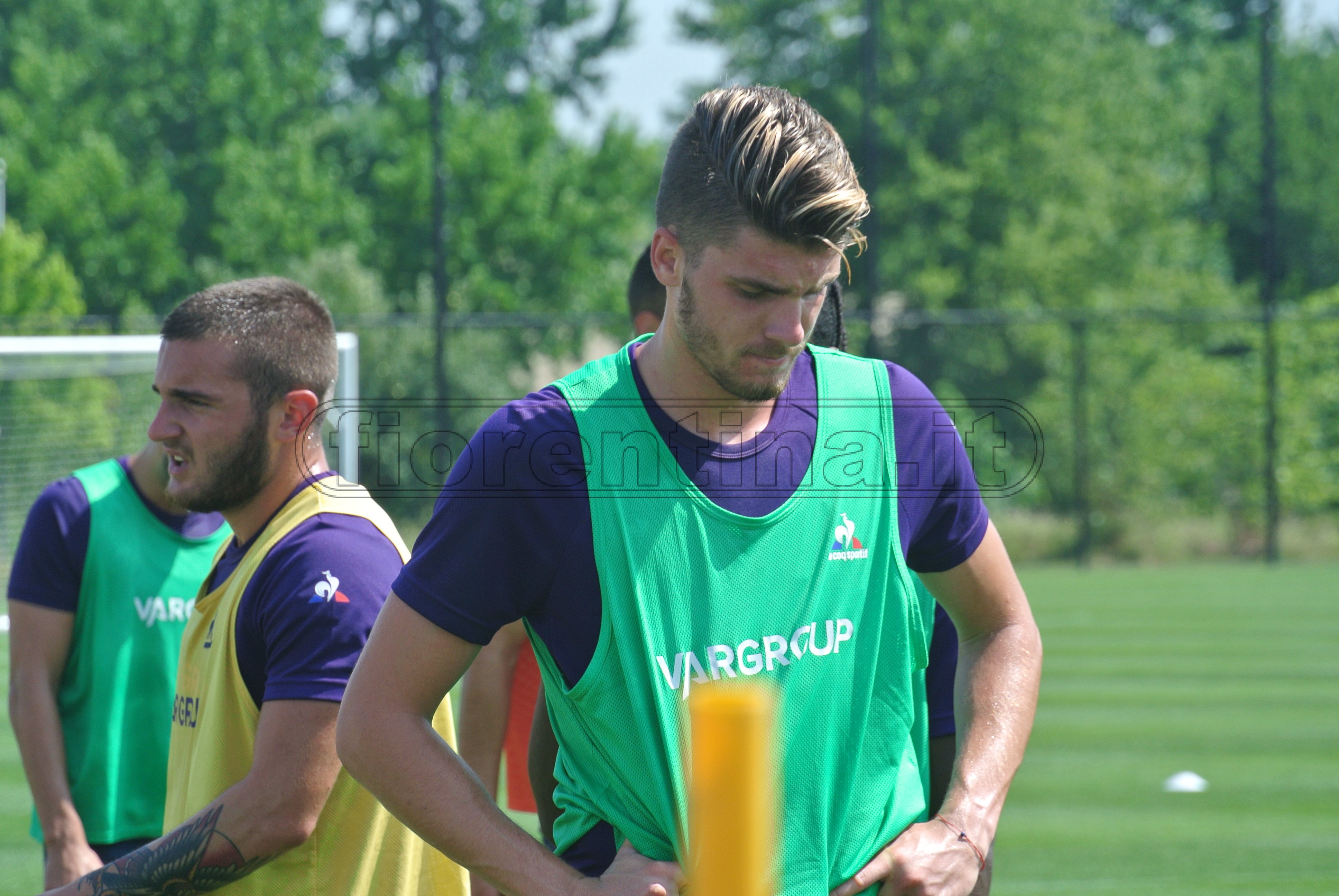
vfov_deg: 5.3
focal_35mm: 262
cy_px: 448
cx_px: 670
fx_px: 9757
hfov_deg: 7.9
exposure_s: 1/250
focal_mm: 97.2
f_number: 5.3
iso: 100
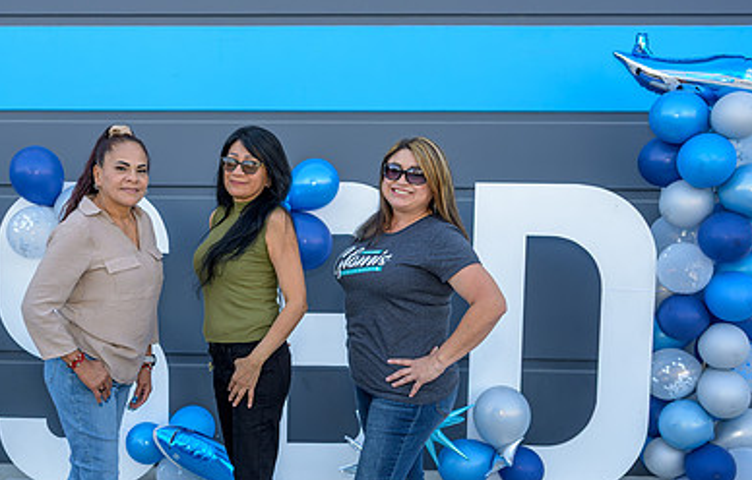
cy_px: 295
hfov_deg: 40.1
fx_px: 1011
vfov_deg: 26.7
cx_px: 228
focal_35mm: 49
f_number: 4
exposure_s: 1/200
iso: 100
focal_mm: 31
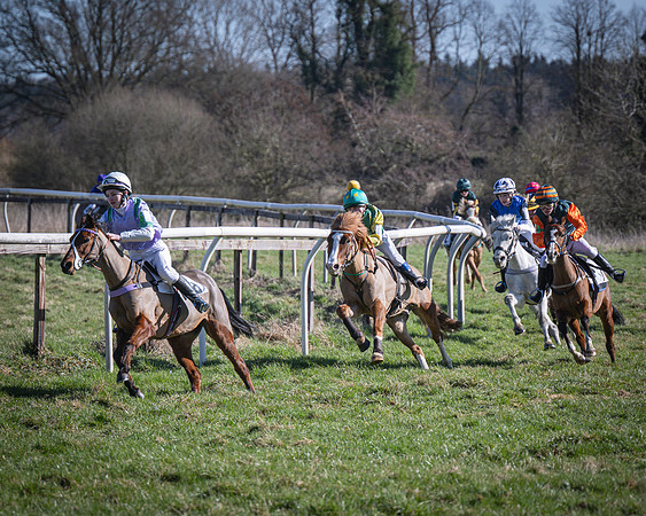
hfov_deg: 8.2
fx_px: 4522
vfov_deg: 6.5
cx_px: 323
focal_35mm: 237
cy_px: 258
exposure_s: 1/1000
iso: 125
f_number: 4
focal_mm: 140
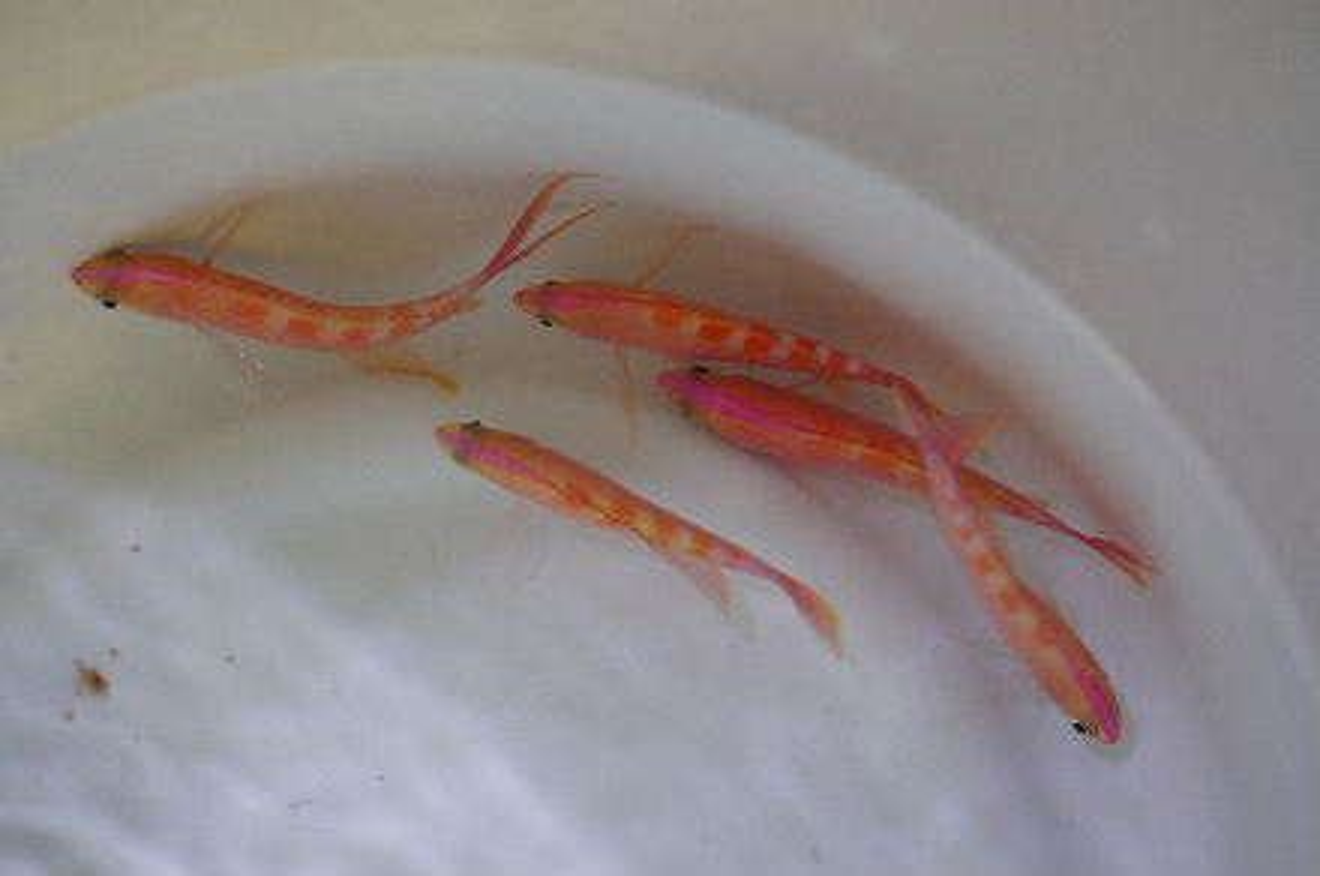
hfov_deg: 27.0
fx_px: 2746
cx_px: 660
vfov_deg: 18.1
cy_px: 438
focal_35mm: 75
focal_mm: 50
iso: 800
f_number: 2.8
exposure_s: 1/80
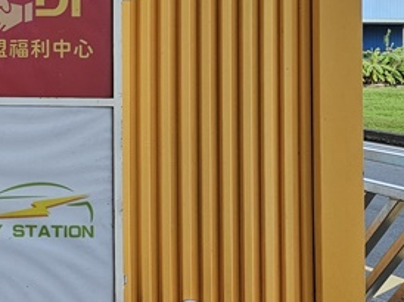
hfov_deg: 20.1
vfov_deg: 17.2
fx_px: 979
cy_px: 4
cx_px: -203
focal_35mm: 84
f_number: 1.8
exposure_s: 1/532
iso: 32
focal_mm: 5.4
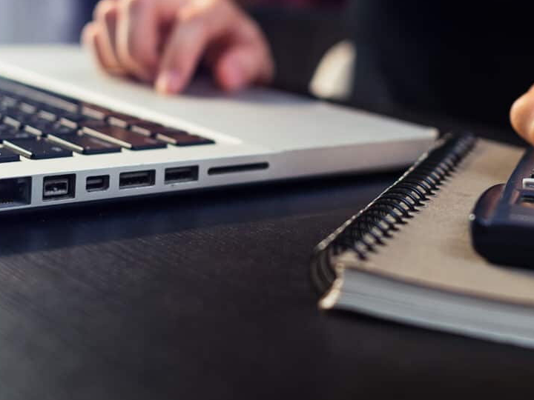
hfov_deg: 30.4
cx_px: 376
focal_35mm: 63
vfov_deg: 22.7
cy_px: 43
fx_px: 972
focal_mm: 28
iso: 320
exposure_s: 1/50
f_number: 2.8
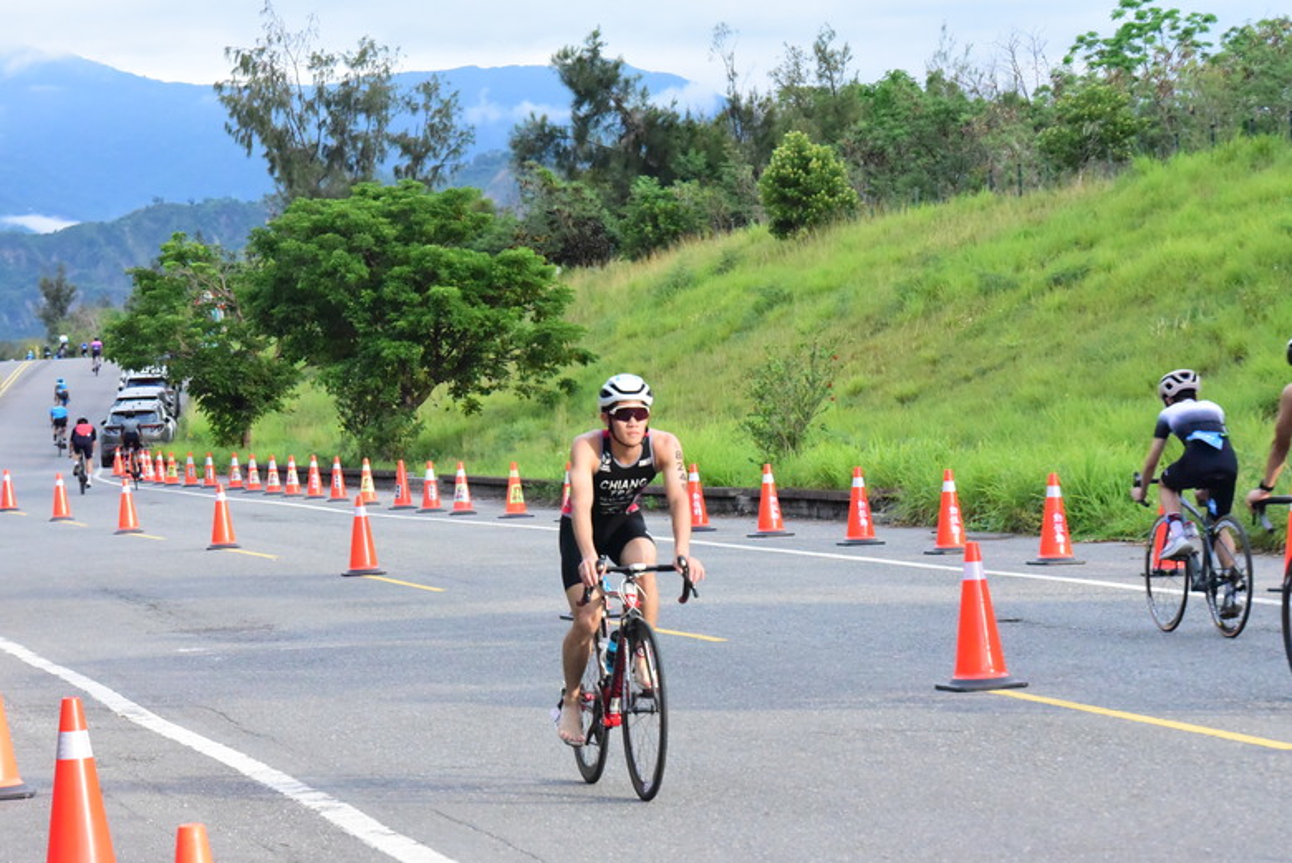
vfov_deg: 10.2
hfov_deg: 15.2
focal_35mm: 135
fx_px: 4847
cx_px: 646
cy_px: 432
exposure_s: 1/2000
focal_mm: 135
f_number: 11
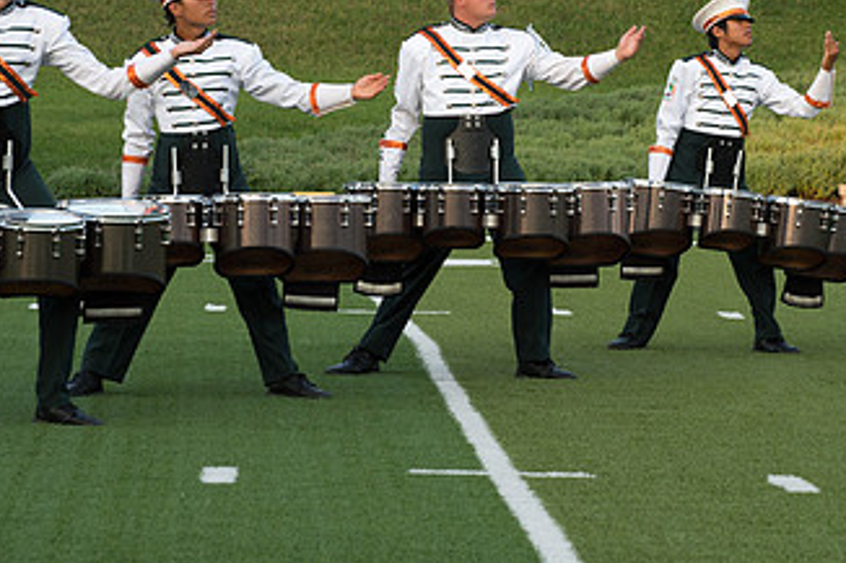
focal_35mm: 255
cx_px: 592
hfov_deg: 8.1
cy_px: 85
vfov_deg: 5.4
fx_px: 5989
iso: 640
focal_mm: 122
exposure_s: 1/200
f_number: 7.1
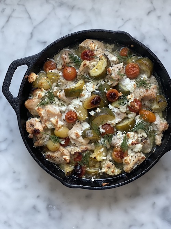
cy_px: 114
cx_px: 86
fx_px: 343
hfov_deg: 28.0
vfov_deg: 36.8
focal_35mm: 52
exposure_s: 1/102
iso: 250
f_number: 2
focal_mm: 6
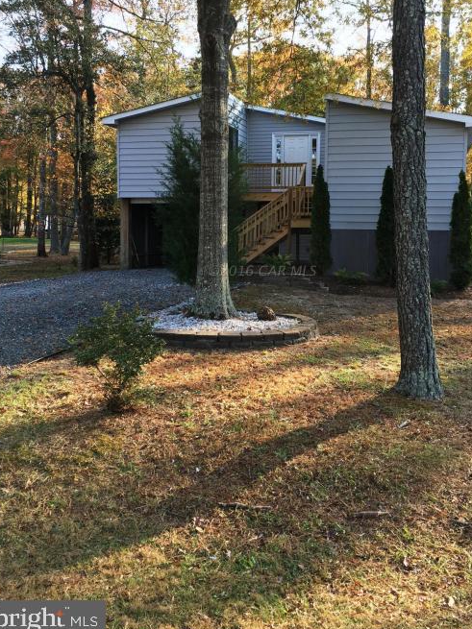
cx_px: 262
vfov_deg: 53.8
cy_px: 271
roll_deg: +0.0
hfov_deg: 41.7
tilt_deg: -0.9
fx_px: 618
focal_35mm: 34
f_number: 2.2
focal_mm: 4.15
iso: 25
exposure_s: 1/236
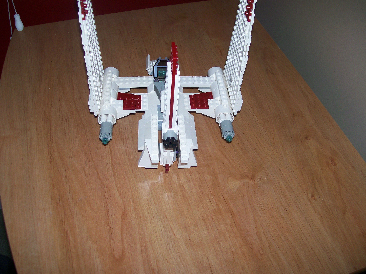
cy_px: 137
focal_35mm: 36
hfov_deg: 51.4
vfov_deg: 39.7
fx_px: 381
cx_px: 183
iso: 80
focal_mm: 6
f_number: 2.7
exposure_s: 1/64
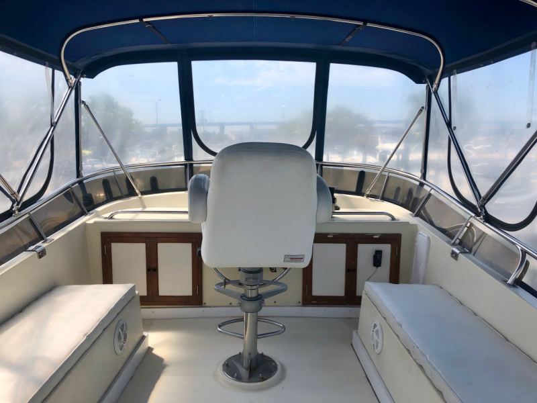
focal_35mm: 28
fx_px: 434
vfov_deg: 49.7
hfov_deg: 63.4
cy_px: 202
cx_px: 268
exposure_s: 1/1548
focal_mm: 3.99
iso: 20
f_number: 1.8
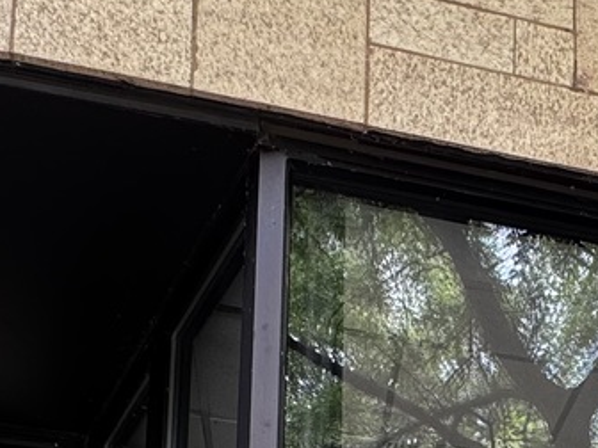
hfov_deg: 30.4
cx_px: 564
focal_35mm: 60
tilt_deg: +7.0
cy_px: 821
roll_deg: +0.2
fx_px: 1037
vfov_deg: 18.6
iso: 64
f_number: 2.2
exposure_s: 1/99
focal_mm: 2.22
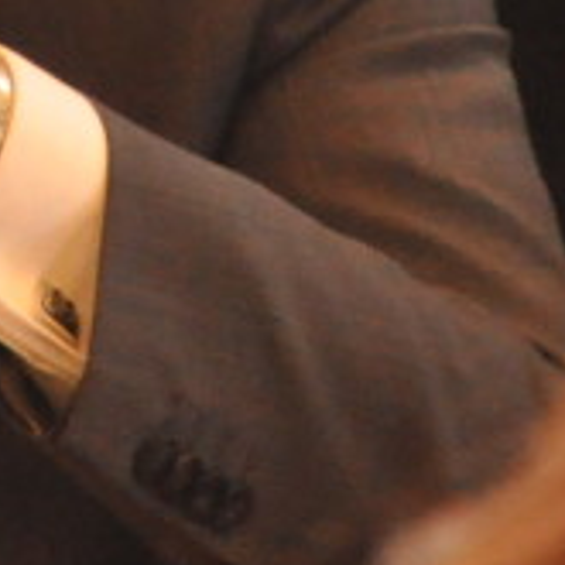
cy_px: -565
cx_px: -384
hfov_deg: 2.6
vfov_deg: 2.6
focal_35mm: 674
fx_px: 12440
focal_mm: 85
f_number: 5.6
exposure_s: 1/60
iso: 3200
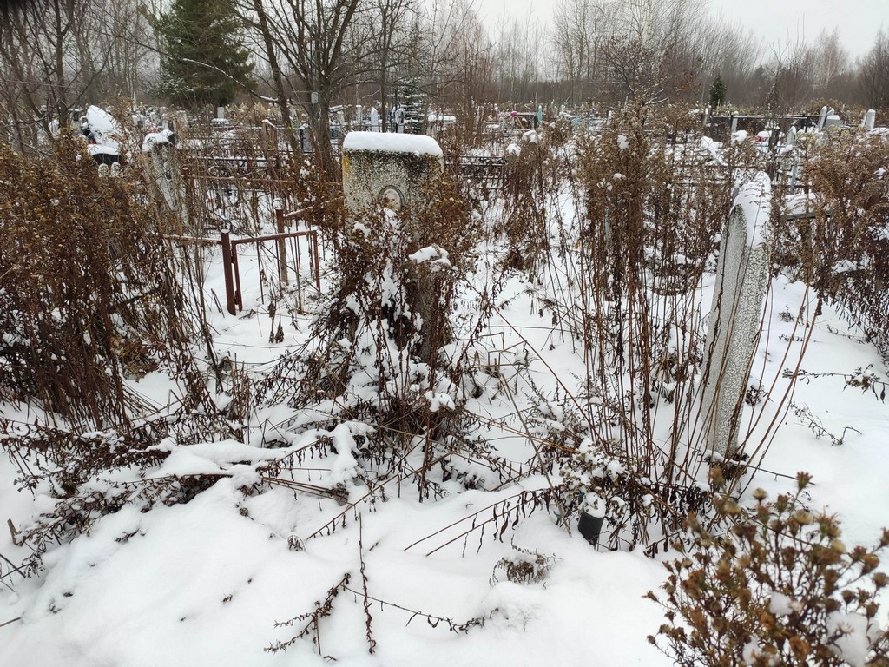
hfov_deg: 67.3
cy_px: 334
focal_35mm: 26
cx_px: 444
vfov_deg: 53.1
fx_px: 668
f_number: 1.75
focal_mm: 4.77
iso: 112
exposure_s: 1/291
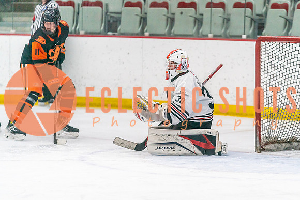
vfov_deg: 5.7
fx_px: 2017
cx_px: 182
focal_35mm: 242
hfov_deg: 8.5
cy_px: 121
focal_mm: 200
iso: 3200
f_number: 2.8
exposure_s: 1/1250
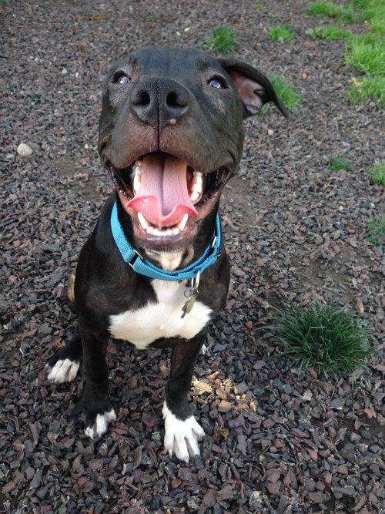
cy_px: 257
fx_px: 490
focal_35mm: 33
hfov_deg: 42.9
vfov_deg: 55.4
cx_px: 192
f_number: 2.4
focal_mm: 4.12
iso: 80
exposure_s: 1/120
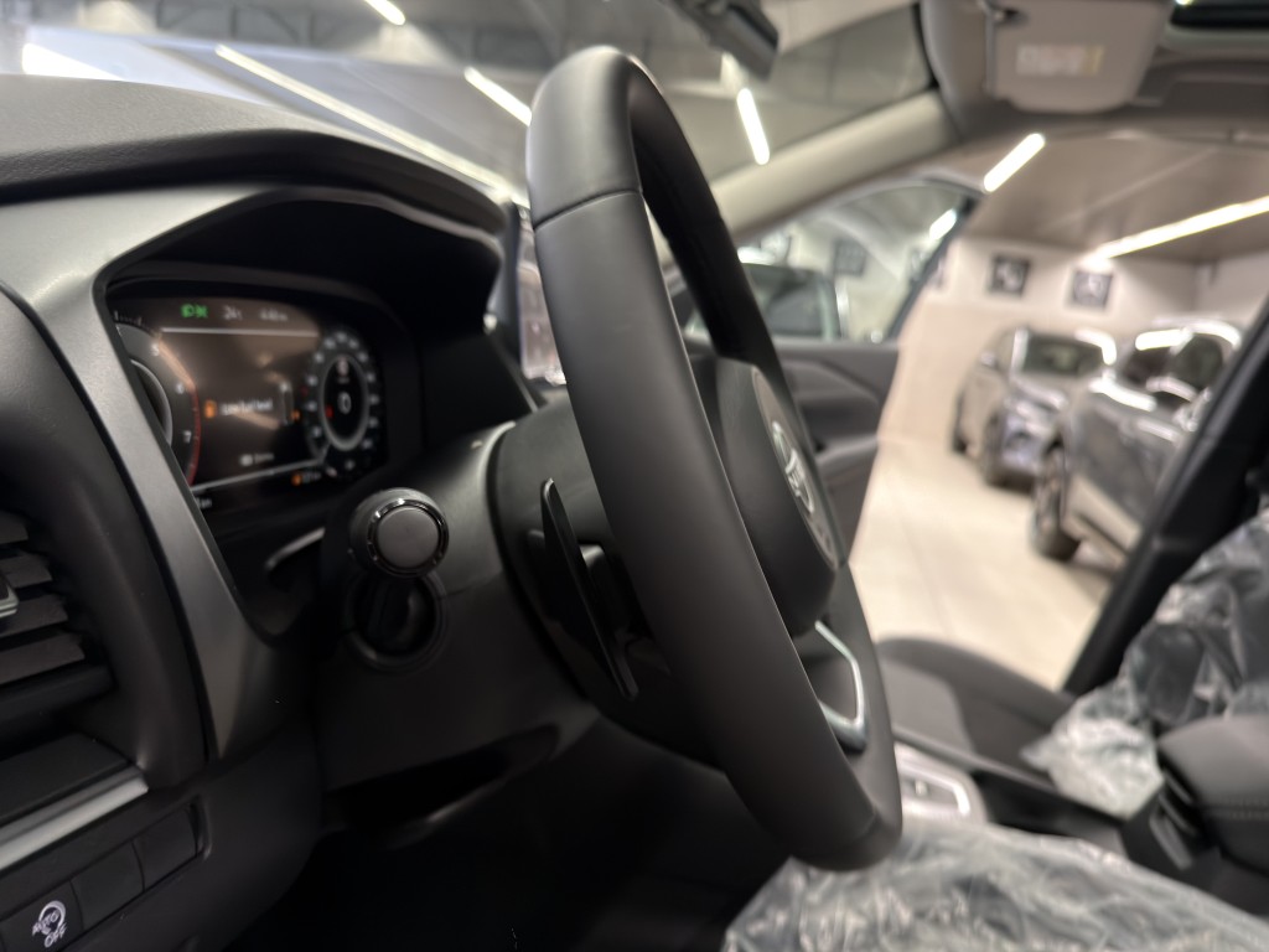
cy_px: 476
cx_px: 634
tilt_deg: -12.9
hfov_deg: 71.6
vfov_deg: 56.8
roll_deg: -7.2
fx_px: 880
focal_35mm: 24
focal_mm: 6.76
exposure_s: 1/25
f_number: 1.78
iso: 400
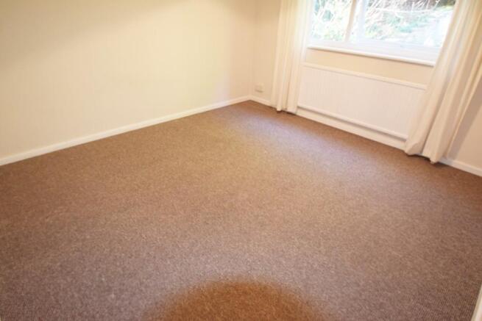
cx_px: 241
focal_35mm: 20
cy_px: 160
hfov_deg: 85.4
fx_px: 261
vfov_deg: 63.2
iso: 1100
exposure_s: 1/60
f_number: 3.8
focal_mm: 13
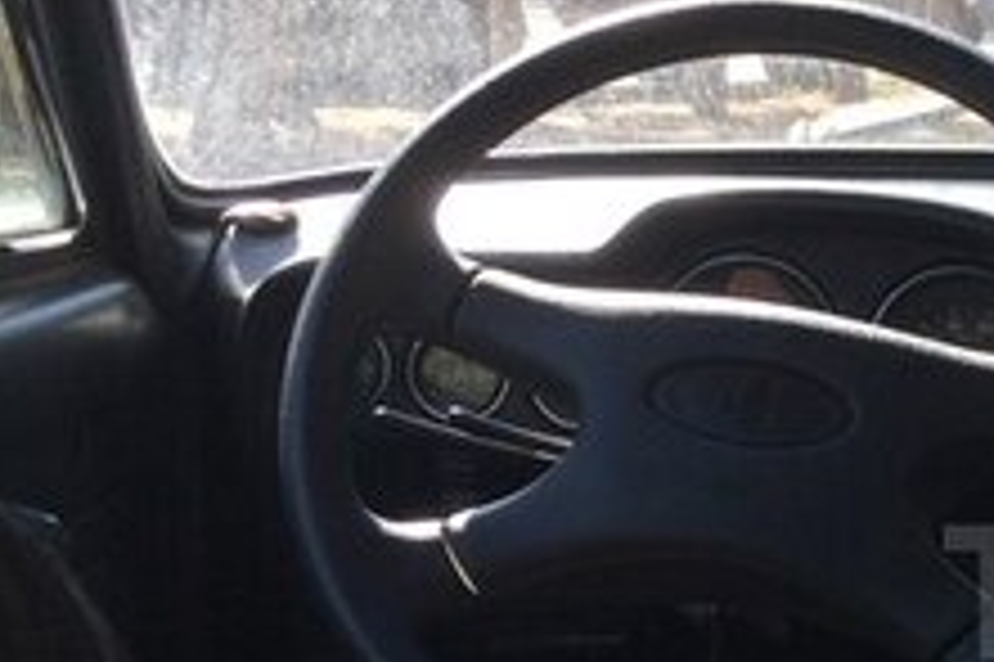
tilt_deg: -12.3
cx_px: 1403
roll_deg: -3.5
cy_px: 592
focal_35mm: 90
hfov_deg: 20.1
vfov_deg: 15.0
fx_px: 2483
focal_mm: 4.15
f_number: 2.2
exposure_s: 1/260
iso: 32
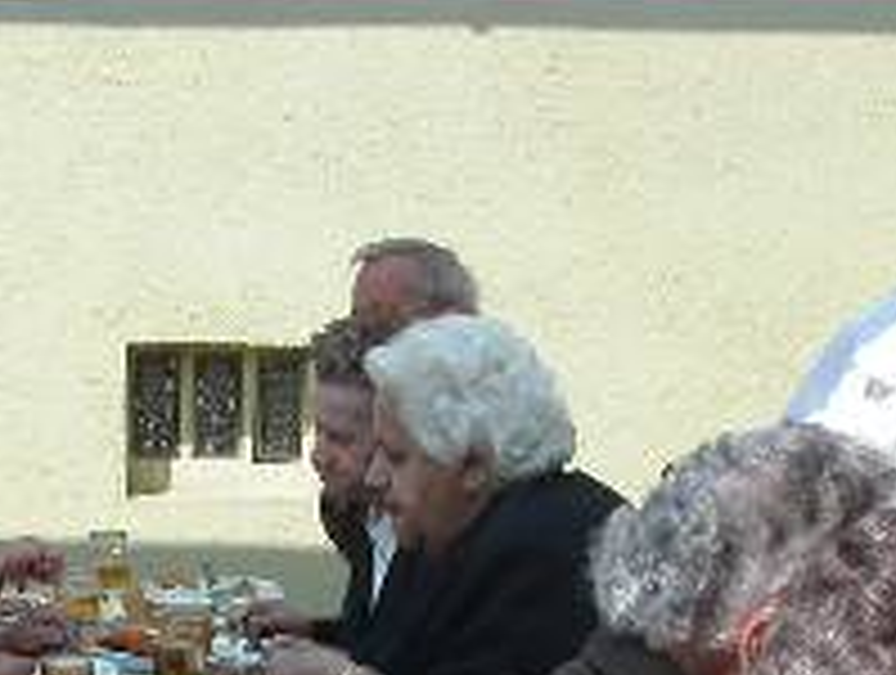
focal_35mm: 122
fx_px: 3164
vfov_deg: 12.0
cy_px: 734
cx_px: -5
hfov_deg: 15.8
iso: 100
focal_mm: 7.8
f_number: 8
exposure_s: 1/350
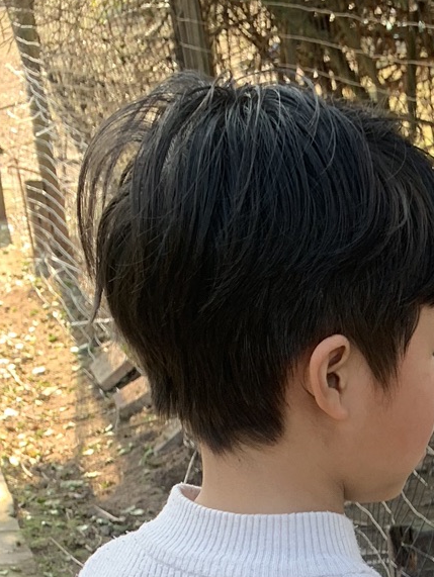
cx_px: 723
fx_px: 1520
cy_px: 901
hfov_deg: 14.7
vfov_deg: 18.6
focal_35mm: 91
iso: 25
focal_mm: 4.25
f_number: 1.8
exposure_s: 1/122
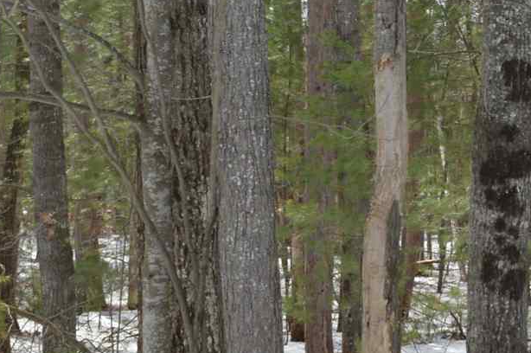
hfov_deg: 14.2
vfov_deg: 9.8
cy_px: -219
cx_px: 794
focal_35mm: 135
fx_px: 1989
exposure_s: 1/200
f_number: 7.1
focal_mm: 18
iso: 100
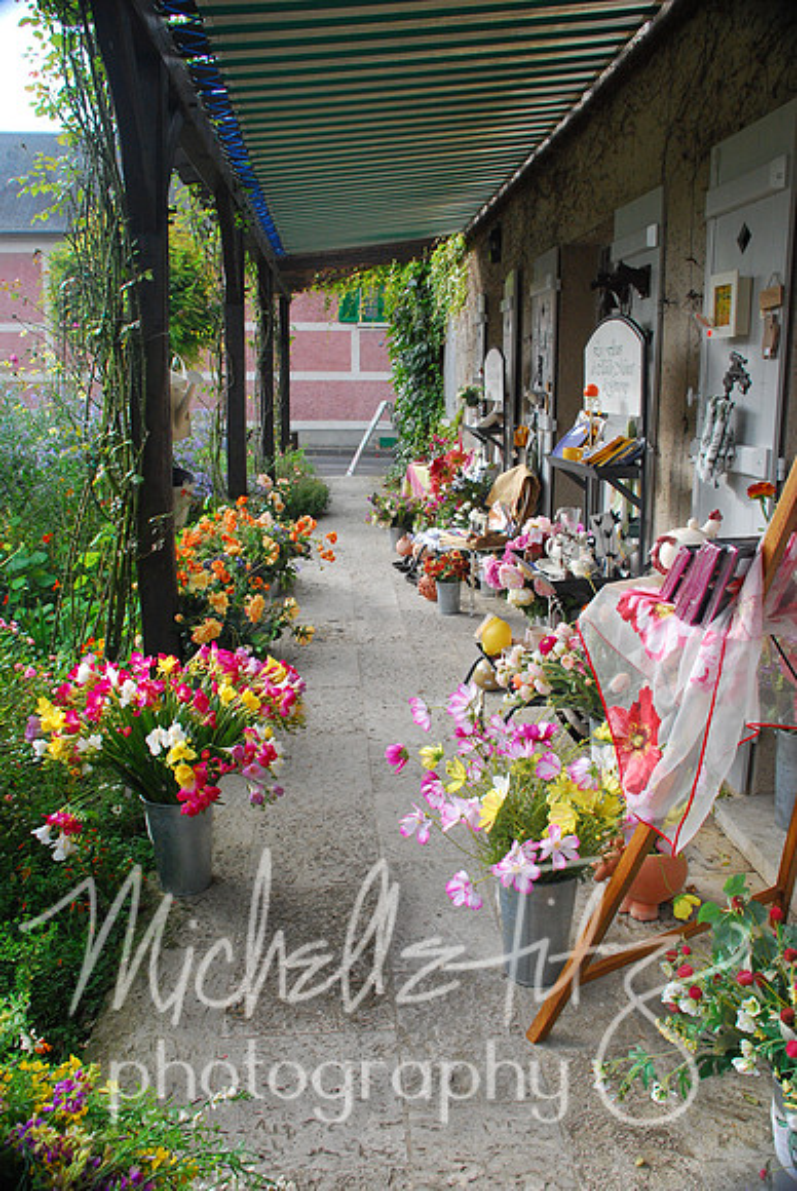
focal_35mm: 30
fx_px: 994
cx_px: 398
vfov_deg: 61.9
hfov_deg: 43.7
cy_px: 596
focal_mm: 20
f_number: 6.3
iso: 800
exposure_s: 1/160
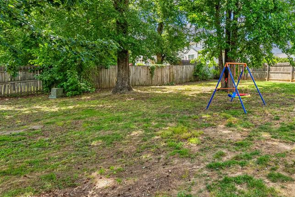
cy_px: 81
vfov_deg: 52.9
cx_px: 213
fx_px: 197
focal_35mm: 24
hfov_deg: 69.9
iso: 400
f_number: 5.6
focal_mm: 10
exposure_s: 1/500
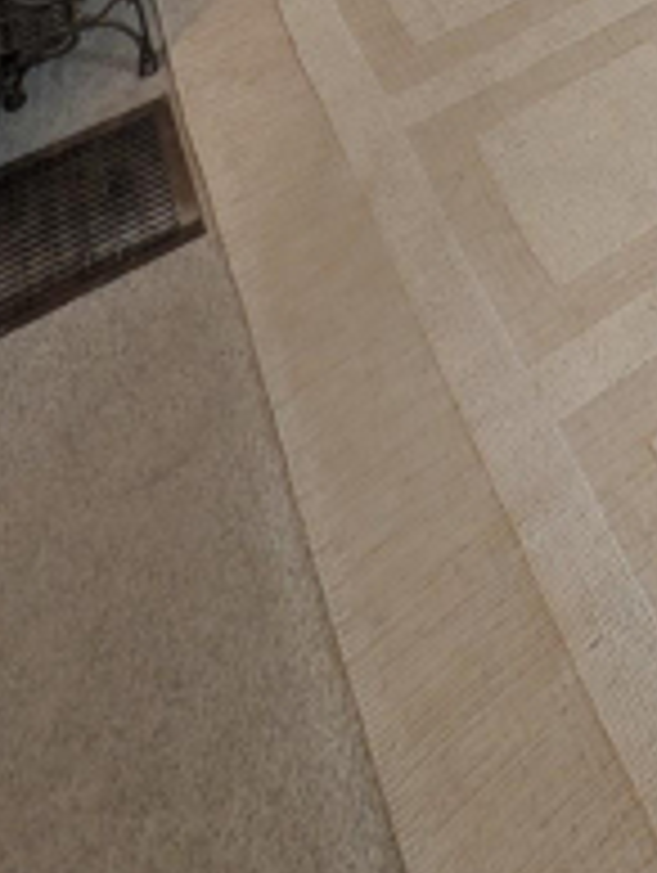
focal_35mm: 41
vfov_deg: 24.6
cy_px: -608
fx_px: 1035
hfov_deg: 29.8
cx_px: 801
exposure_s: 1/40
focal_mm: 2.23
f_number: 1.95
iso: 212
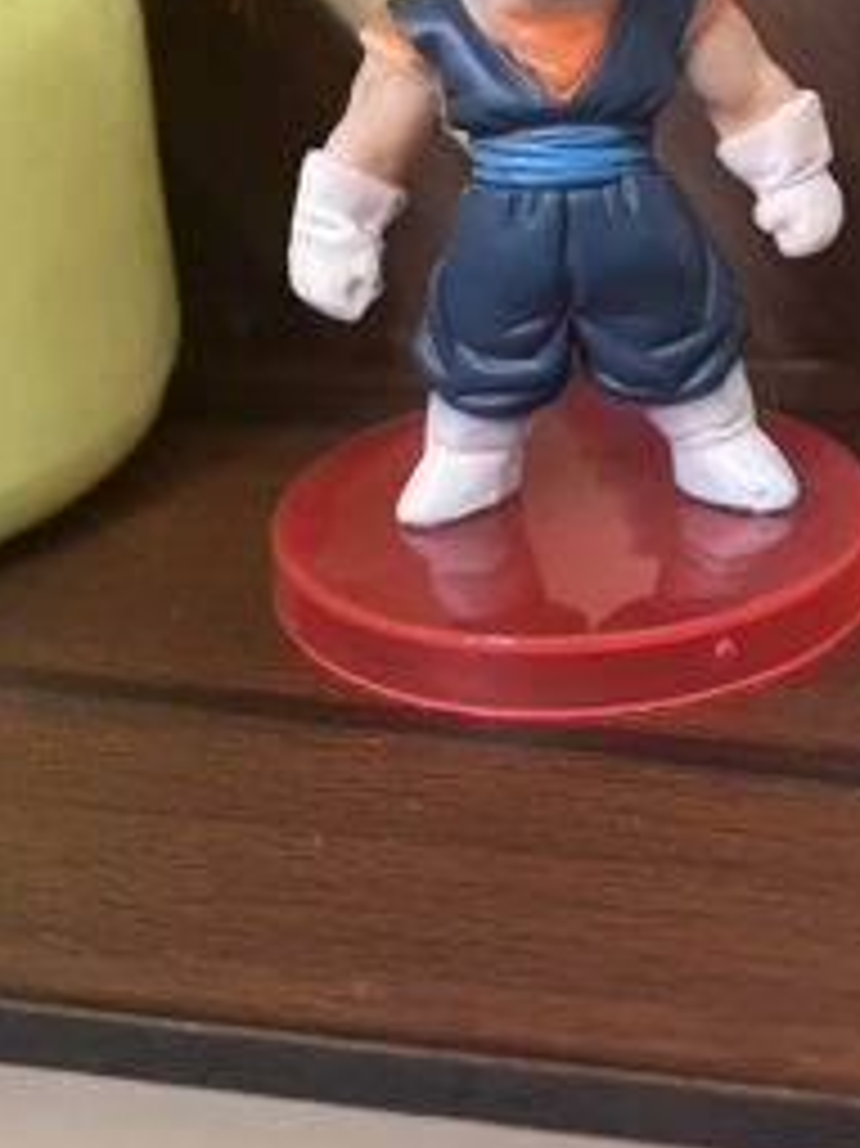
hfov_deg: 21.6
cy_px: 38
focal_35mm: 68
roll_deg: -0.2
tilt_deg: -1.8
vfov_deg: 27.2
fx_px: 2254
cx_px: 504
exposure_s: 1/33
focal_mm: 5.1
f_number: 1.6
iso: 500
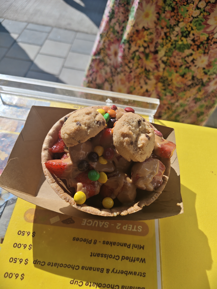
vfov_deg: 73.9
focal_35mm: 23
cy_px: 144
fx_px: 192
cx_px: 108
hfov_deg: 58.9
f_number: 1.88
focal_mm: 5.56
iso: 185
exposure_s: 1/5263
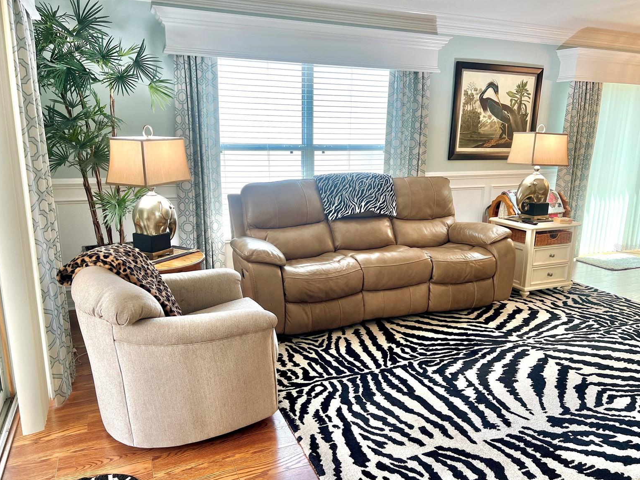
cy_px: 247
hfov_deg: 65.3
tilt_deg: -14.1
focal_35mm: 27
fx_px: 499
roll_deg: -1.3
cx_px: 321
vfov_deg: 51.4
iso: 80
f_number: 1.5
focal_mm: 5.7
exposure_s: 1/120
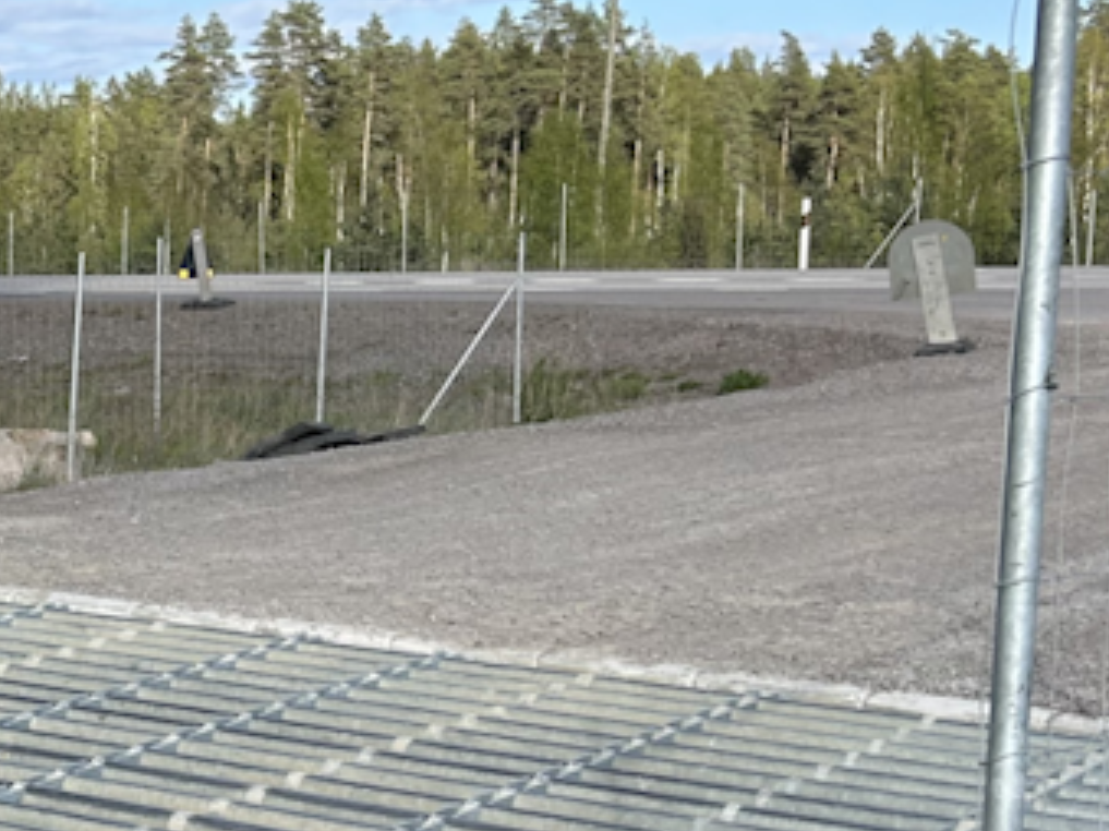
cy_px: 638
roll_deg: -1.1
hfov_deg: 19.5
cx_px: -366
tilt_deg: -7.4
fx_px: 2946
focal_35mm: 92
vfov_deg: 16.0
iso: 50
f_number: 1.5
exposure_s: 1/2994
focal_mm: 5.7
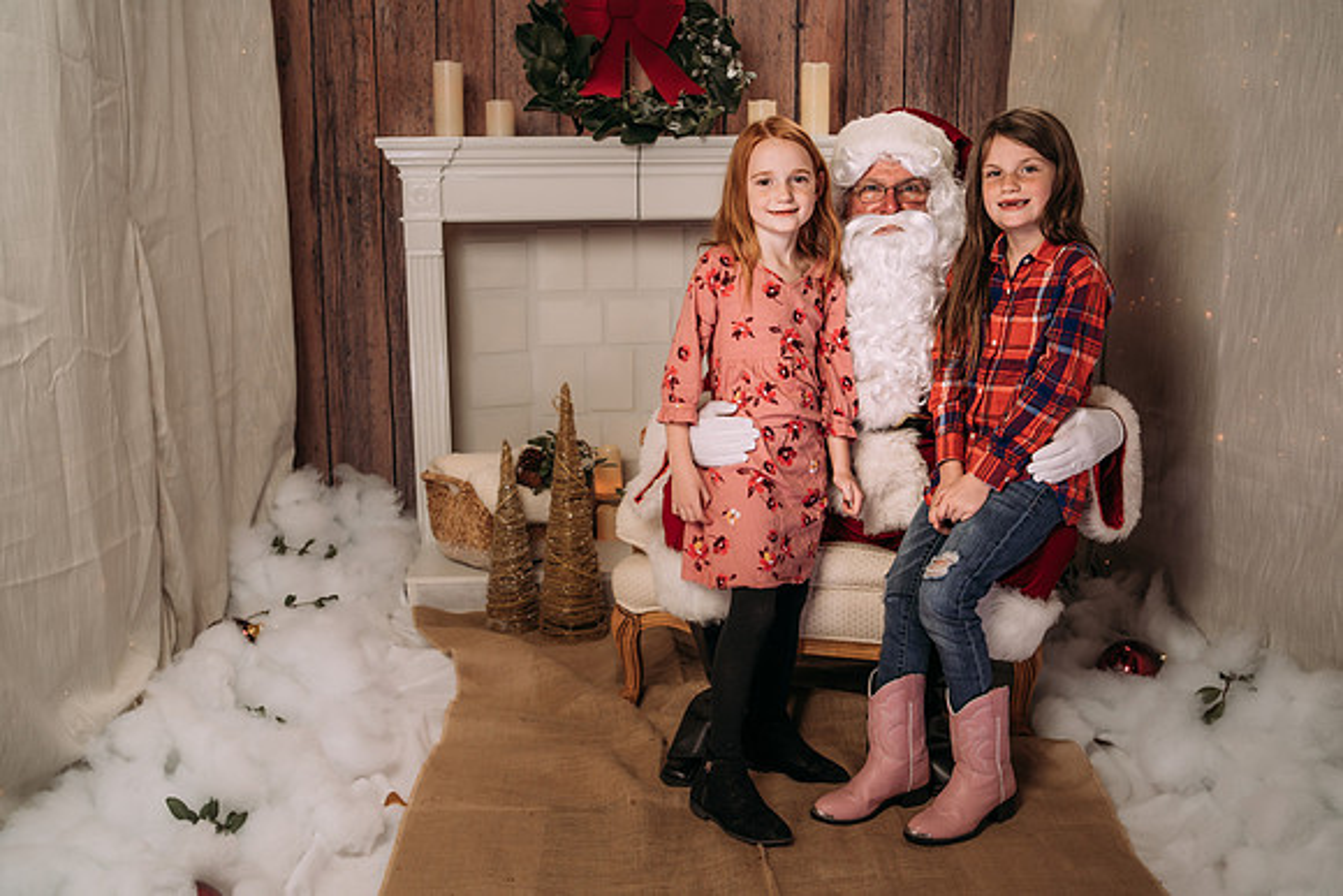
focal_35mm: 38
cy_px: 453
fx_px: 1414
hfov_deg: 50.8
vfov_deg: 35.2
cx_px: 687
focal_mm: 35
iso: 100
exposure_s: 1/100
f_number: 5.6
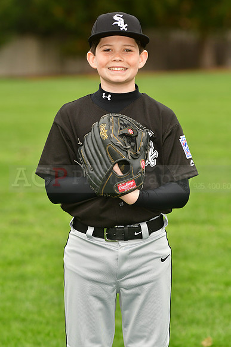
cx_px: 116
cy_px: 174
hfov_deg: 6.5
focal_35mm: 210
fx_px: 2020
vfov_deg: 9.8
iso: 320
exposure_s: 1/1000
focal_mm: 140
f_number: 4
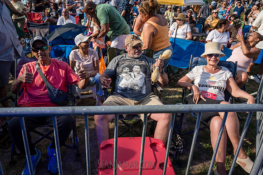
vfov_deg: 46.3
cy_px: 76
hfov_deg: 65.4
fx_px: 205
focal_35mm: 28
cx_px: 137
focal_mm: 24
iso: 500
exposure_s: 1/4000
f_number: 5
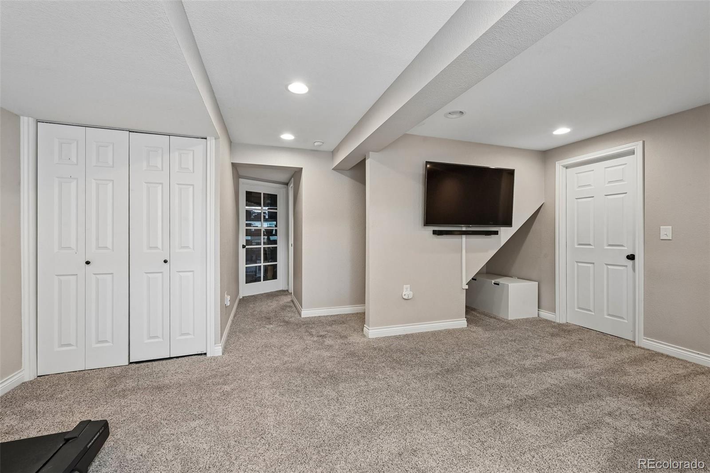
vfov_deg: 79.2
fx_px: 286
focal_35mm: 14
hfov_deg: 102.3
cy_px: 236
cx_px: 355
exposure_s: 1/13
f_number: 10
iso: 400
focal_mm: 14.5
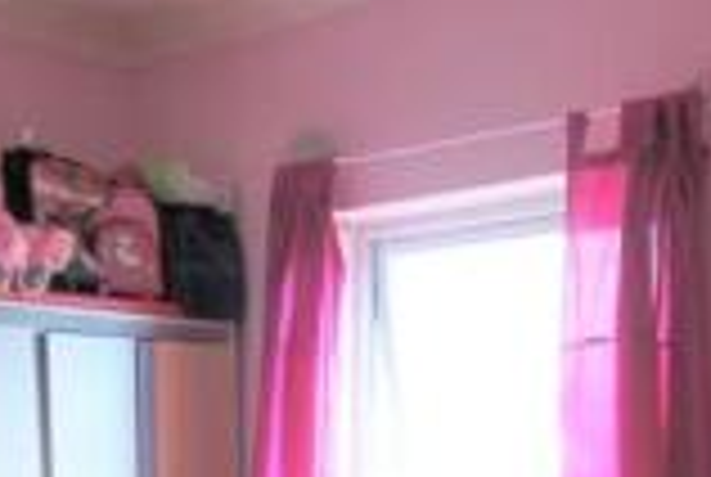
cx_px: 259
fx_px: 1227
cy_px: 691
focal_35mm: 62
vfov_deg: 19.5
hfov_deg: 32.1
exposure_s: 1/30
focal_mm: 10
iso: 640
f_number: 3.5
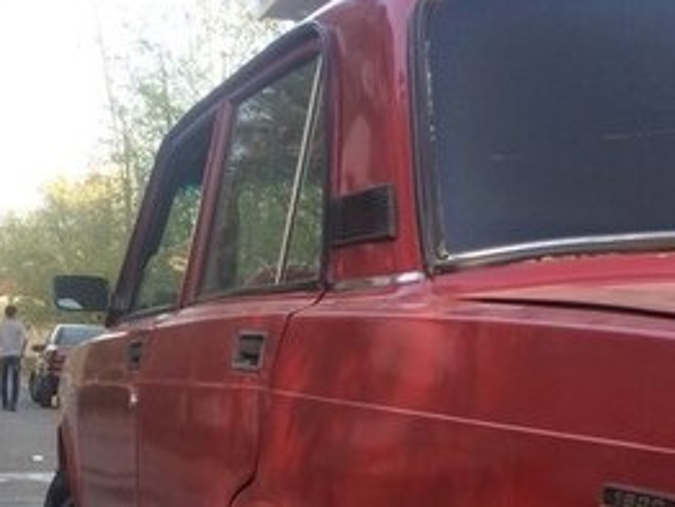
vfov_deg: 19.3
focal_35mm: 73
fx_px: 1425
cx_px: 330
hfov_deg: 26.7
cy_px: 573
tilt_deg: -8.4
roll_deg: -0.9
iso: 32
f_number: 2.2
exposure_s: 1/306
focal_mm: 4.15
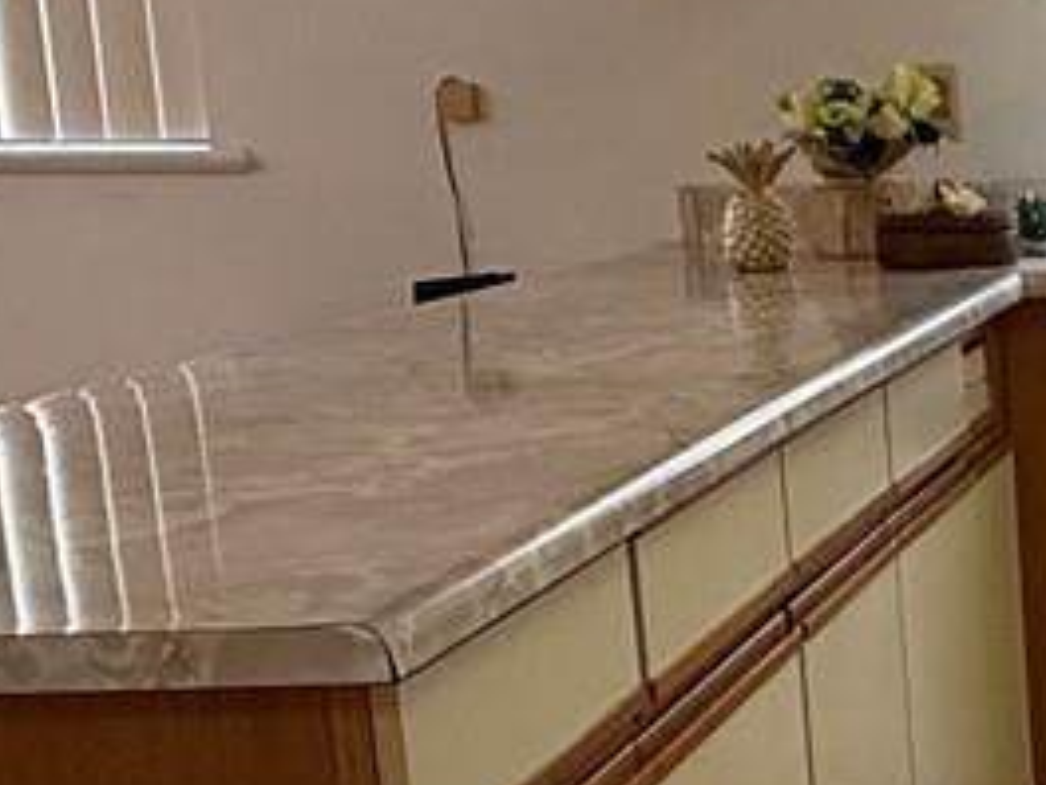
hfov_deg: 19.0
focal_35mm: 85
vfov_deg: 17.3
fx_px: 2568
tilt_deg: -10.9
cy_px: 551
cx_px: 1747
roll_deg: +0.3
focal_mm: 2.22
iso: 200
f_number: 2.2
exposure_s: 1/120
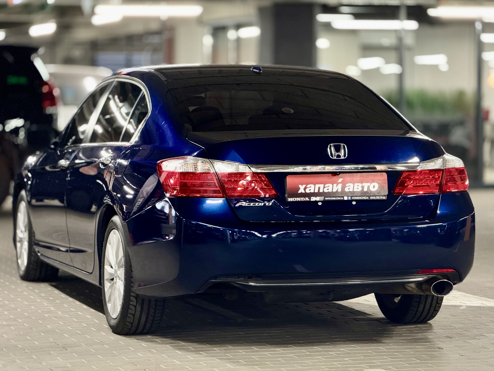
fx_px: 1713
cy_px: 186
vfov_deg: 12.3
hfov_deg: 16.4
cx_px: 247
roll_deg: +0.4
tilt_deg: -2.5
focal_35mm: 120
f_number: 2.8
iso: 640
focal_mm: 15.66
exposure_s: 1/33
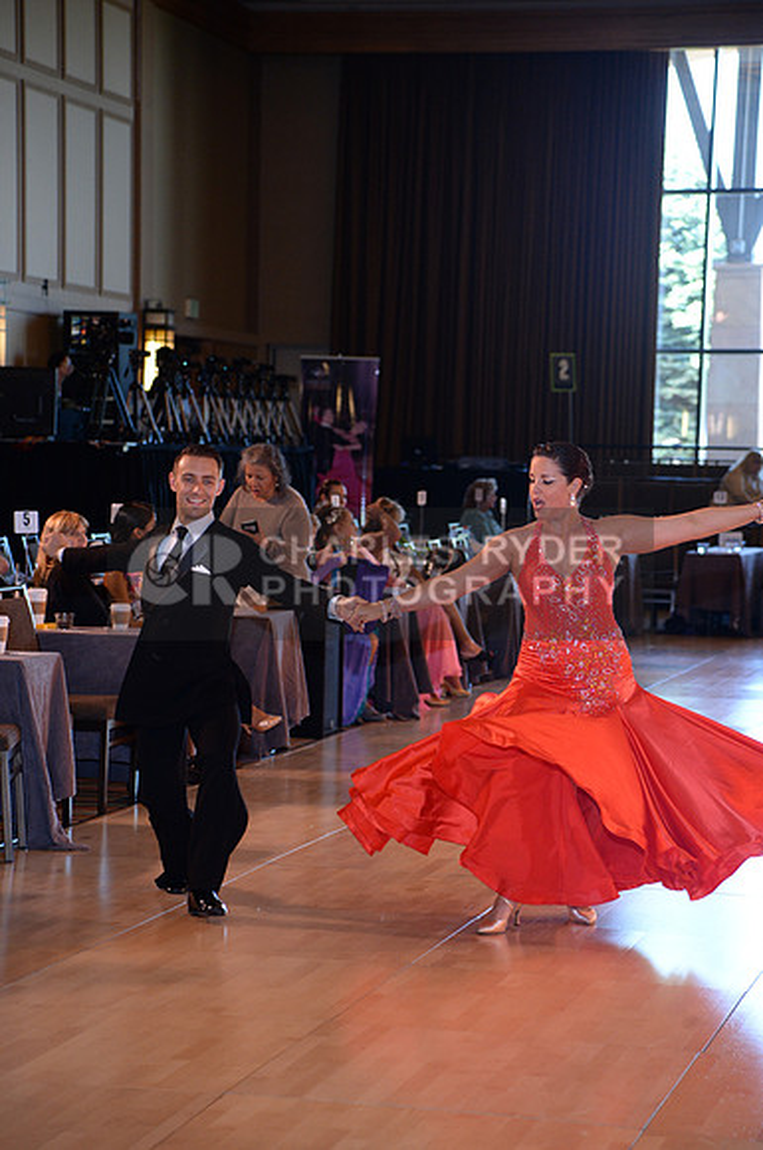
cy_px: 575
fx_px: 3125
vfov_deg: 20.8
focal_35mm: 98
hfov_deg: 13.9
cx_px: 382
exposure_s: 1/250
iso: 2000
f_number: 4.5
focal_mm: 98
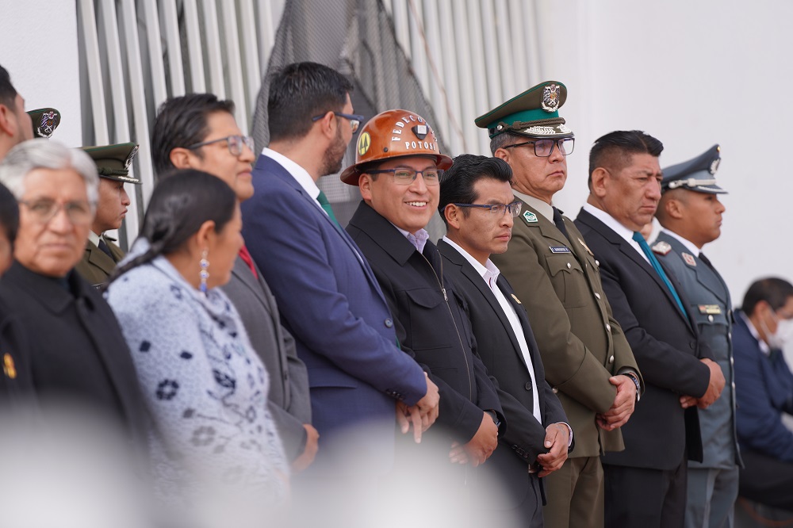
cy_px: 264
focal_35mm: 200
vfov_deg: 6.9
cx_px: 396
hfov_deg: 10.3
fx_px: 4404
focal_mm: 200
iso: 100
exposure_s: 1/320
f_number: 4
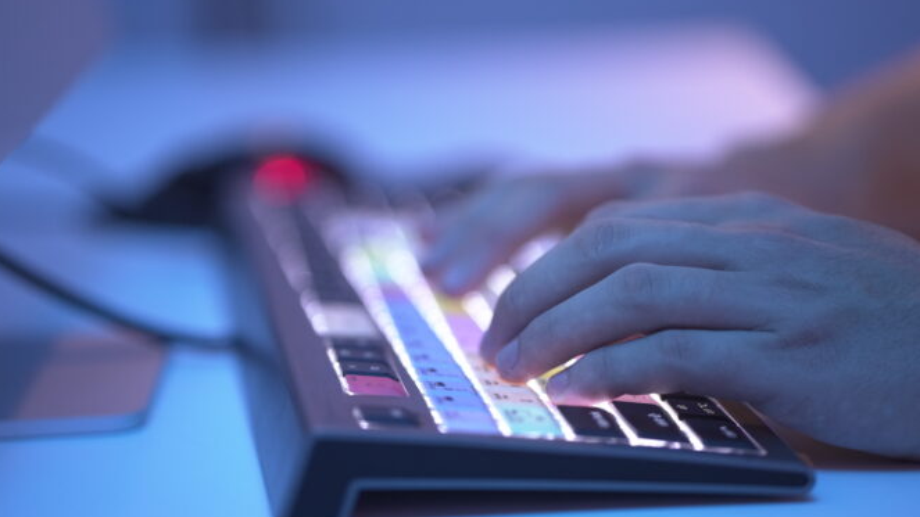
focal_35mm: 90
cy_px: 249
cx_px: 457
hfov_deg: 23.7
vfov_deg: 13.4
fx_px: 2196
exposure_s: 1/60
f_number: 2
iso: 800
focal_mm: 85
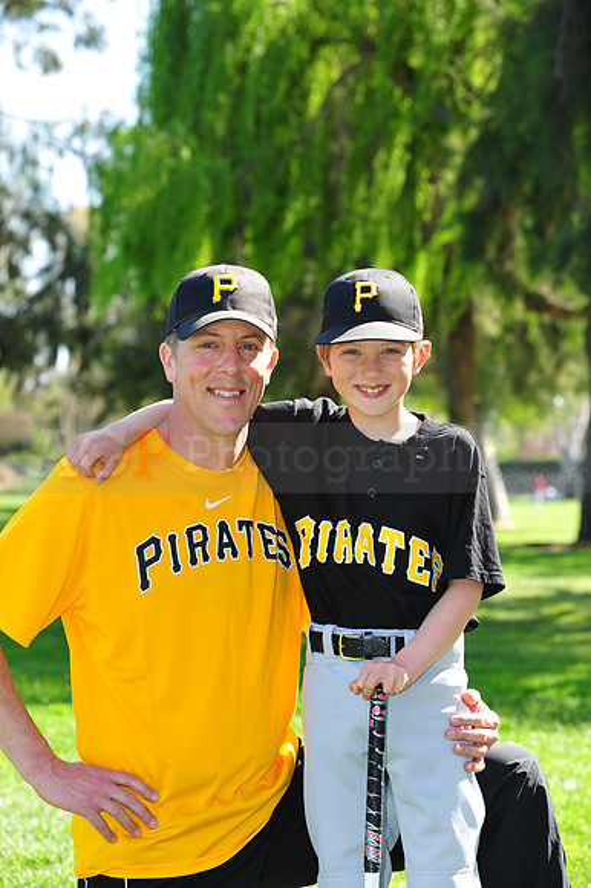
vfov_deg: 20.4
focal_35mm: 100
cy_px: 444
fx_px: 2465
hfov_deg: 13.7
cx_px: 296
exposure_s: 1/160
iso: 200
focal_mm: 100
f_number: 7.1
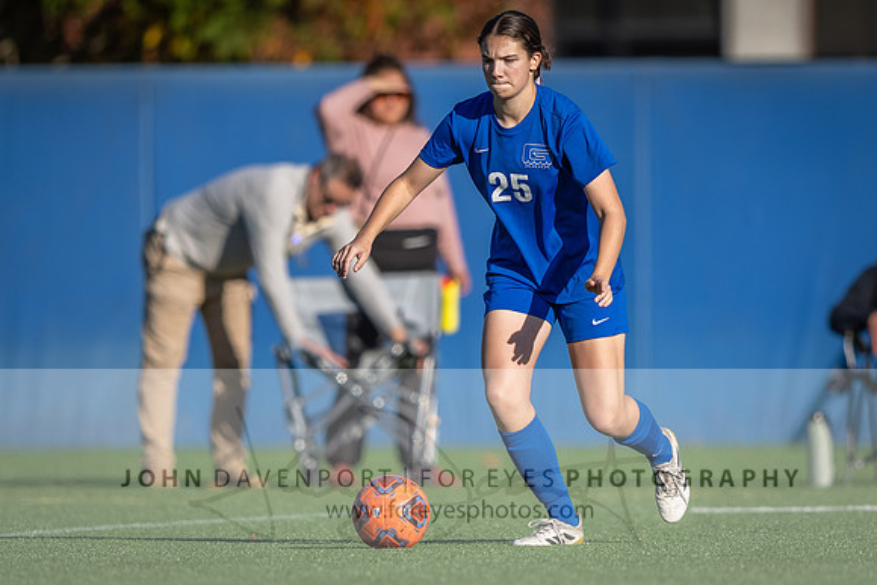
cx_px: 502
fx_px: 20024
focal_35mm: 822
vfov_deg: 1.7
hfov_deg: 2.5
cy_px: 361
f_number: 2.8
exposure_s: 1/2000
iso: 125
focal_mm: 400
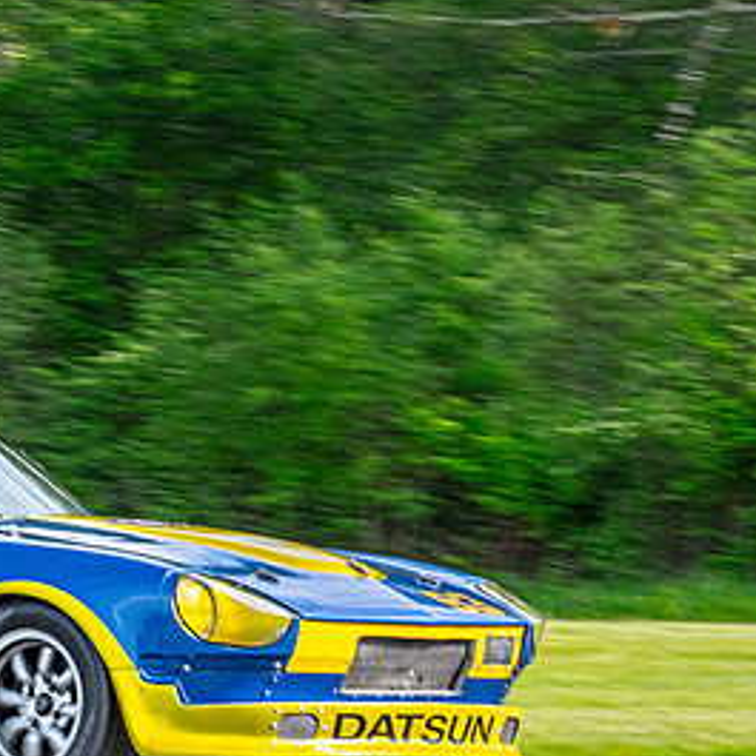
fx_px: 10822
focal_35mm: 438
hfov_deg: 4.0
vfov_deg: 4.0
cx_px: -75
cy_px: 567
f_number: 10
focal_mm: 100
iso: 400
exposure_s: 1/400
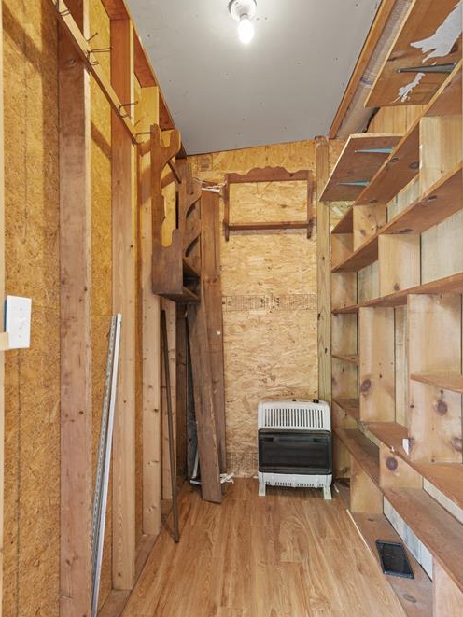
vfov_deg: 84.6
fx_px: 339
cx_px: 235
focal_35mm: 19
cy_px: 327
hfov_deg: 68.7
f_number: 9
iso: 400
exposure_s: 1.6
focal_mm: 17
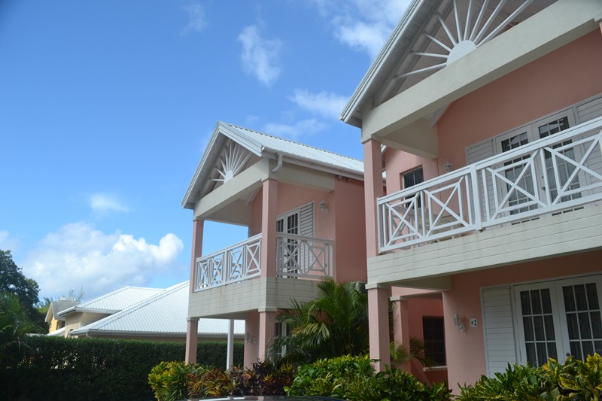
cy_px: 200
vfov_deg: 47.9
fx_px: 451
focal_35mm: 27
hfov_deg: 67.4
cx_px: 301
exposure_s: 1/160
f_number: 6.3
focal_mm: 18
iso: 100
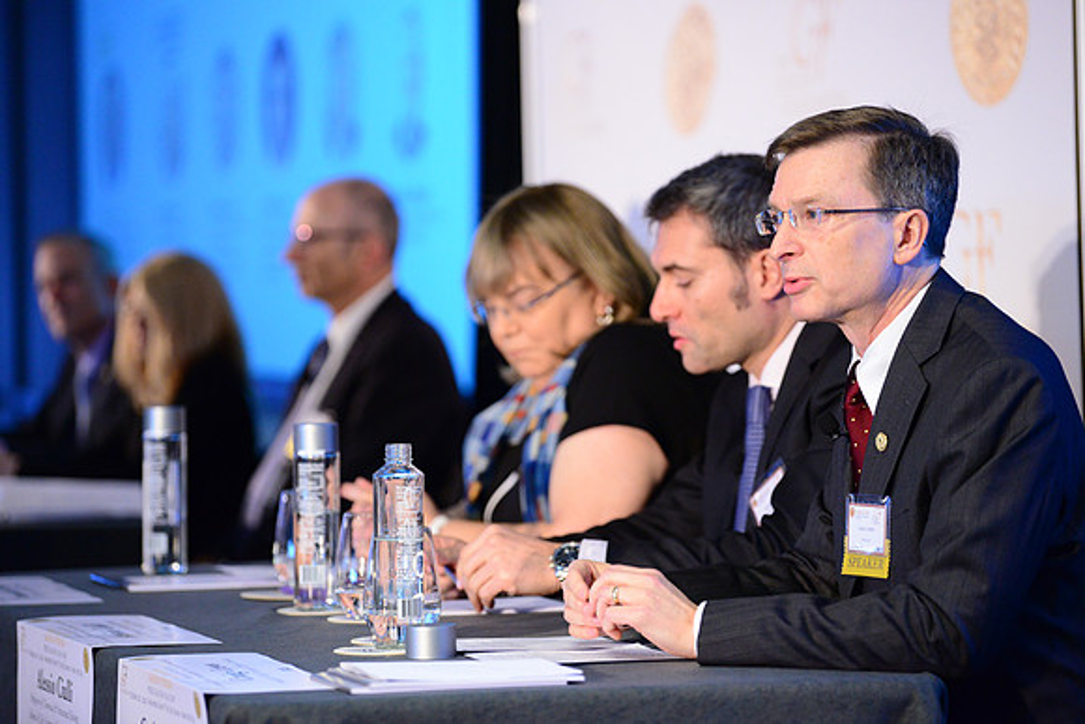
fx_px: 4070
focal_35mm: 135
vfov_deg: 10.2
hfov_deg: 15.2
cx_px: 542
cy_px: 362
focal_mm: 135
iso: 4000
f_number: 2.8
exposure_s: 1/200
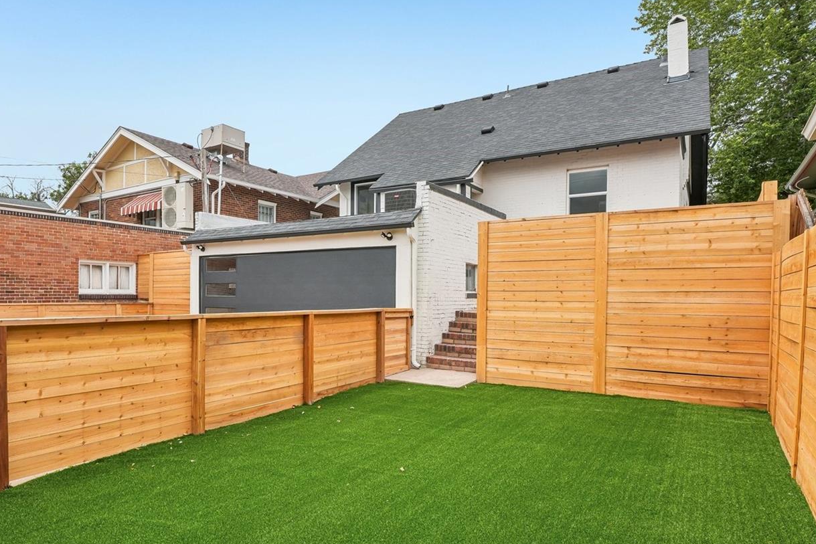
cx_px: 295
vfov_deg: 57.9
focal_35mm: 22
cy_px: 300
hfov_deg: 77.7
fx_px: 491
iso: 100
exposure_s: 1/350
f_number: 8
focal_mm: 11
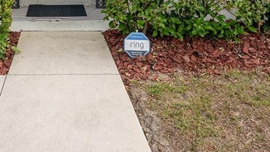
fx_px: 294
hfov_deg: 46.4
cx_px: 48
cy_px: -71
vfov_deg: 23.6
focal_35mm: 41
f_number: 7.1
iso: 320
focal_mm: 15
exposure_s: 1/400
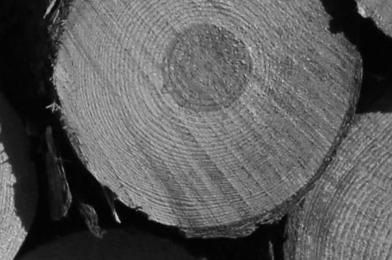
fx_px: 4217
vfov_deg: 3.5
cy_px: -205
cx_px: -576
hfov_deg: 5.2
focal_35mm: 388
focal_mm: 35
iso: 400
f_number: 5
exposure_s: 1/3200
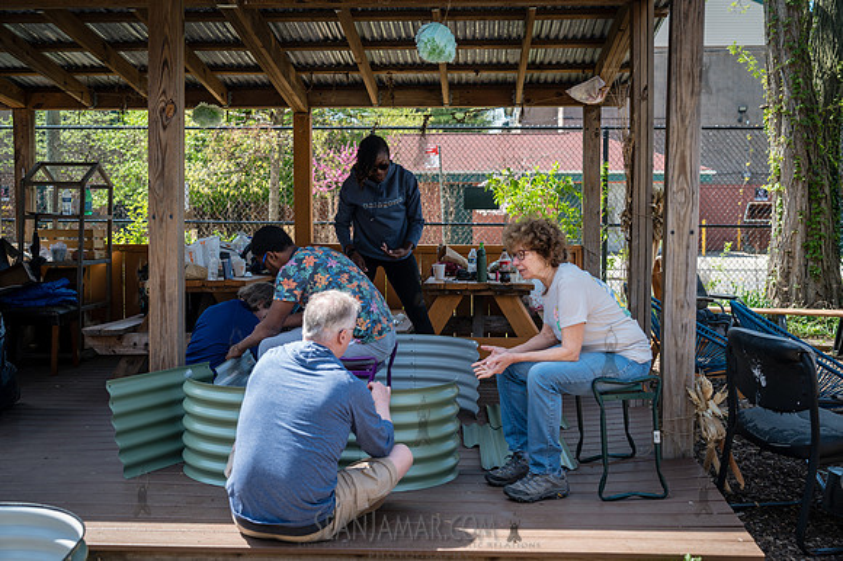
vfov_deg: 32.4
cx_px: 422
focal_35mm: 41
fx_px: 965
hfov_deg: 47.2
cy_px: 280
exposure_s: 1/250
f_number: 3.5
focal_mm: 41
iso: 100
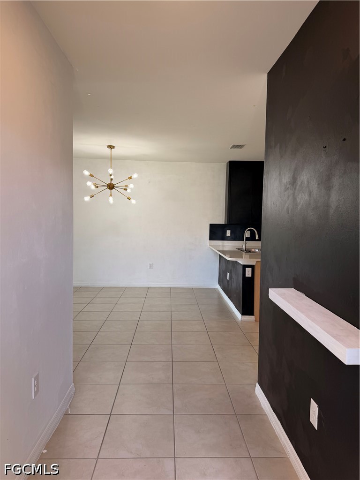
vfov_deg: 71.6
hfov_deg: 56.8
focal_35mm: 24
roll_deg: +0.0
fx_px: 333
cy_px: 240
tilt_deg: -3.3
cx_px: 180
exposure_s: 1/120
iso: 80
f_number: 1.78
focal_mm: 6.76
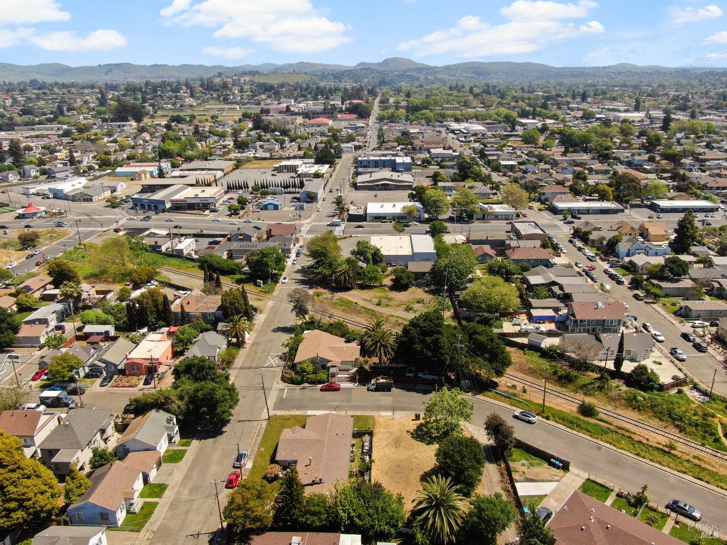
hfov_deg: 71.6
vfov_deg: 56.8
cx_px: 364
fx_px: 504
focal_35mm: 24
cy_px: 272
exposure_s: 1/200
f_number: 2.8
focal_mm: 4.39
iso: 100
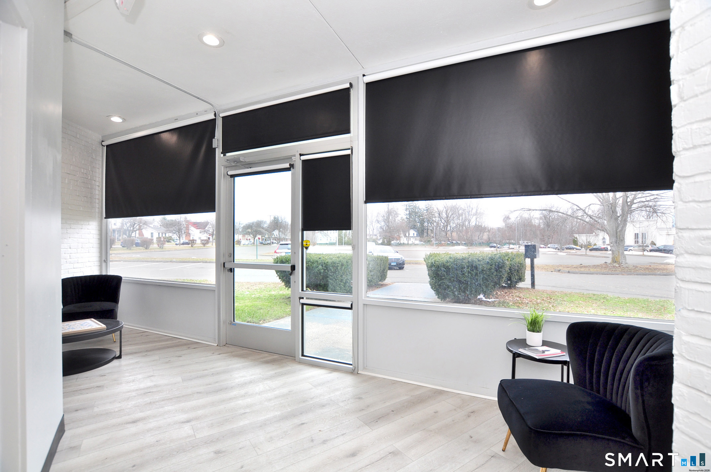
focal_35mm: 15
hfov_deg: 100.5
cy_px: 236
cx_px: 356
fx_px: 296
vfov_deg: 77.2
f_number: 5
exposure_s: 1/100
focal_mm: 10
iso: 200
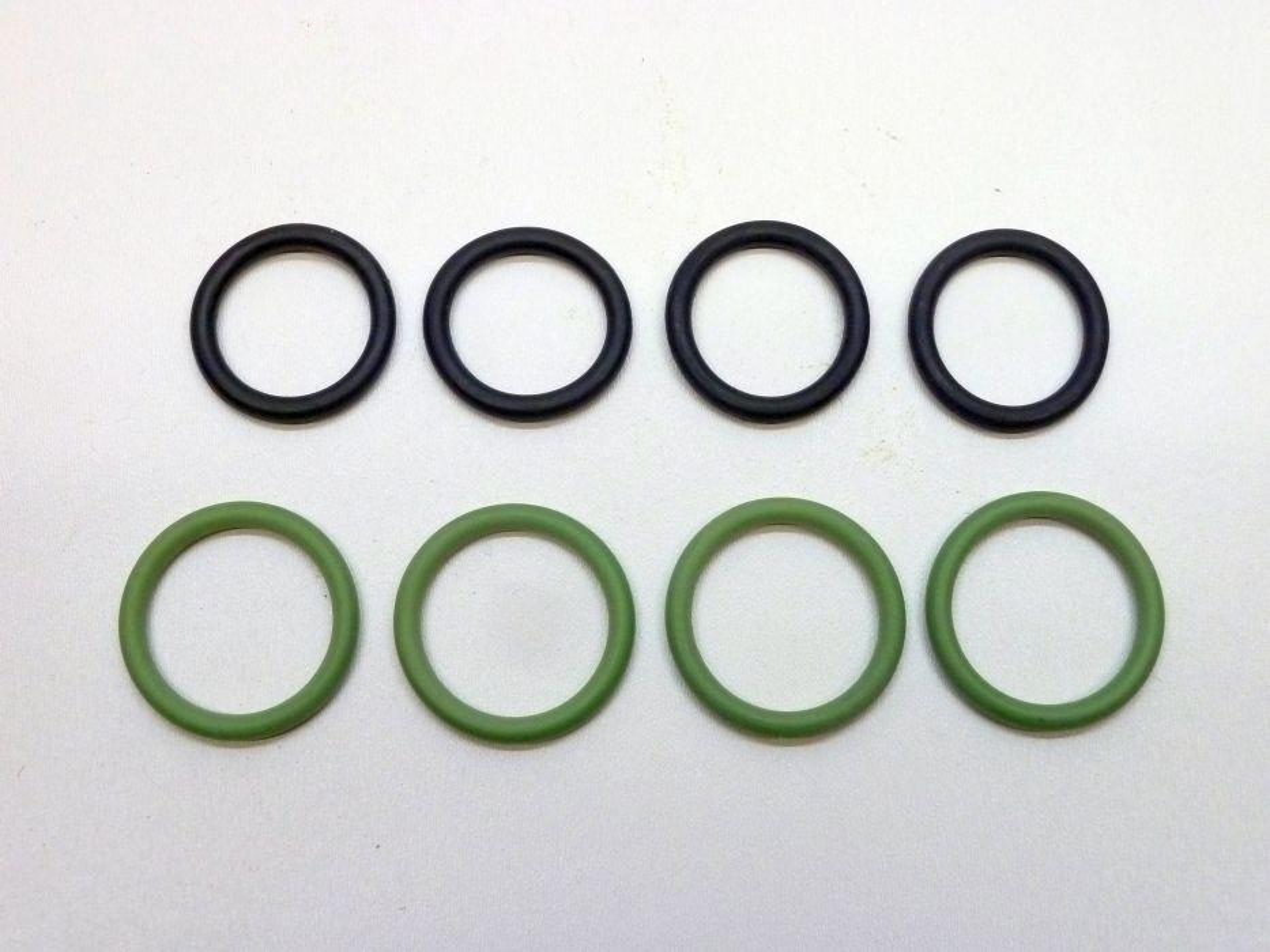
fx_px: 1761
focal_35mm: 48
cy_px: 476
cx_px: 635
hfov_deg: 39.7
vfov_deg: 30.3
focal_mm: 7.9
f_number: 3.8
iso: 400
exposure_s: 1/30
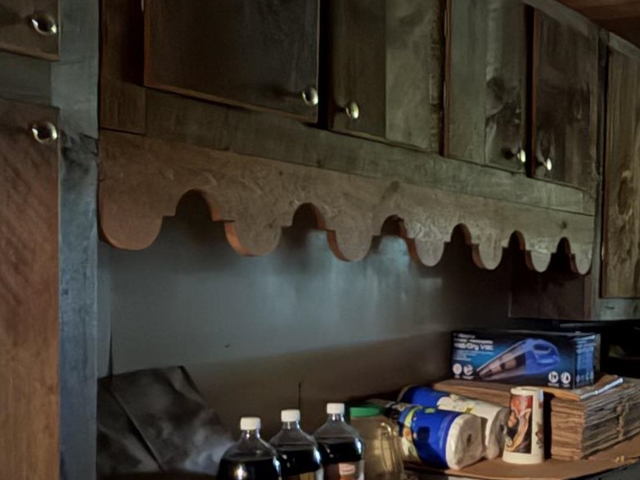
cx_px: 583
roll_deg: -1.7
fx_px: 1017
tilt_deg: -4.1
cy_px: 348
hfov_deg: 33.0
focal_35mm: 55
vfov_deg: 26.3
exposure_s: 1/6
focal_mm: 2.22
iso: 1250
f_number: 2.2
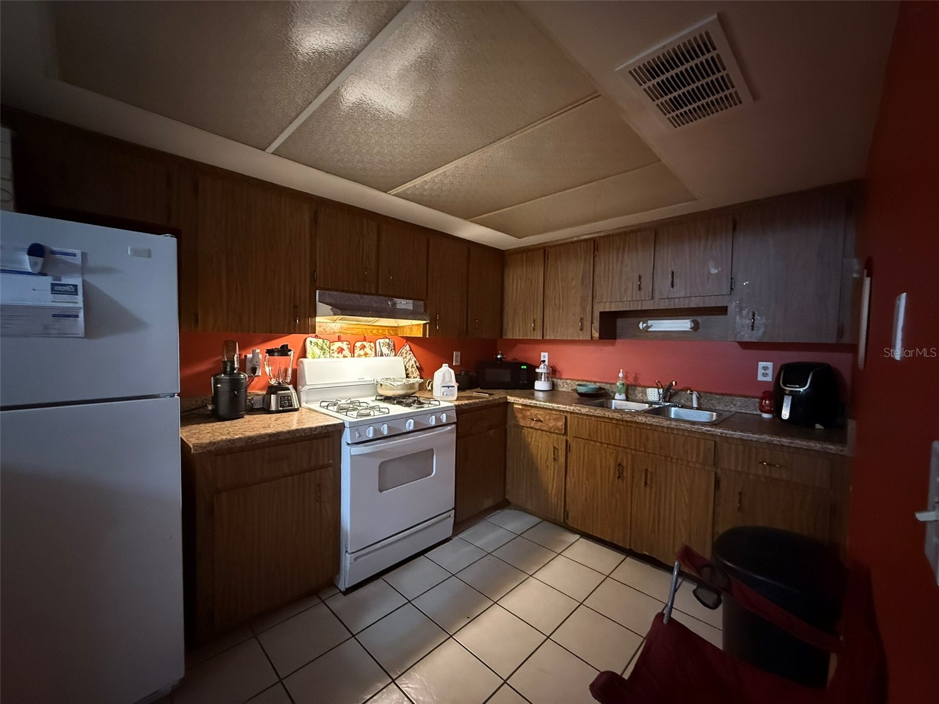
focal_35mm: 14
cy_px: 352
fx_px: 380
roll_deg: -1.2
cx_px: 470
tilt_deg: -1.7
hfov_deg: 102.1
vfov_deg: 85.7
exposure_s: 1/40
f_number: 2.2
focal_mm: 2.22
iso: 1250
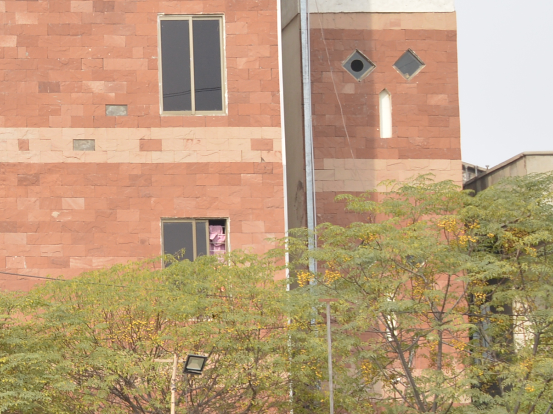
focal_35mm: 162
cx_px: -293
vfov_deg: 9.2
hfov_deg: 11.6
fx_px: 2588
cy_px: 217
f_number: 8
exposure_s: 1/160
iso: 100
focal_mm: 30
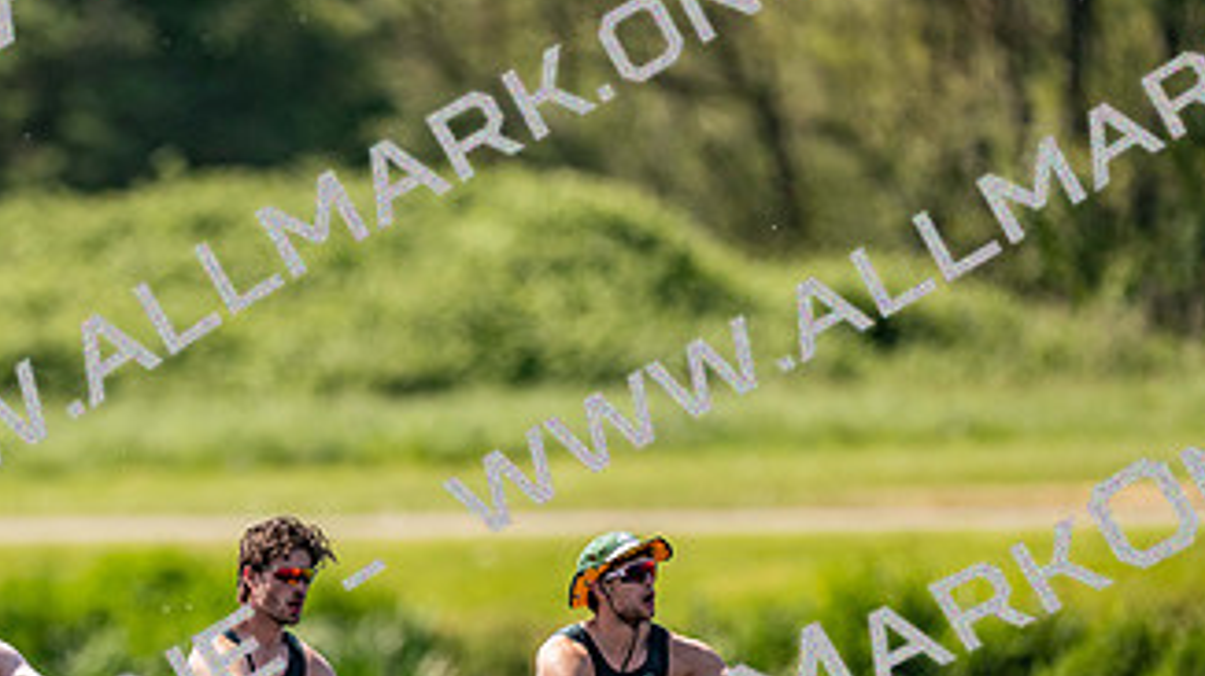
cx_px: 174
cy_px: 595
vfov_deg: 1.1
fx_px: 35736
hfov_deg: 1.9
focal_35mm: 1119
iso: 360
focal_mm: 600
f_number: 4
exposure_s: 1/2500
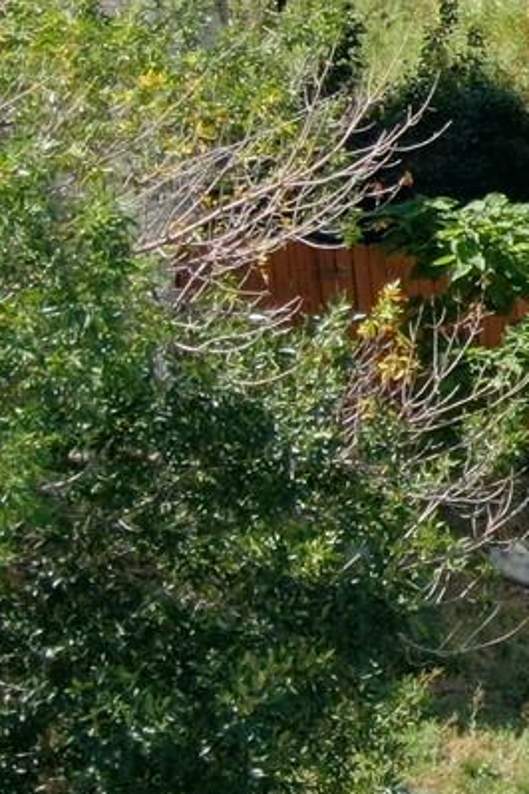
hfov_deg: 6.5
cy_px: -20
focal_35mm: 192
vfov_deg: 10.6
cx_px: 1563
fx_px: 4232
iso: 100
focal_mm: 8.23
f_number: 3.7
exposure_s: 1/320
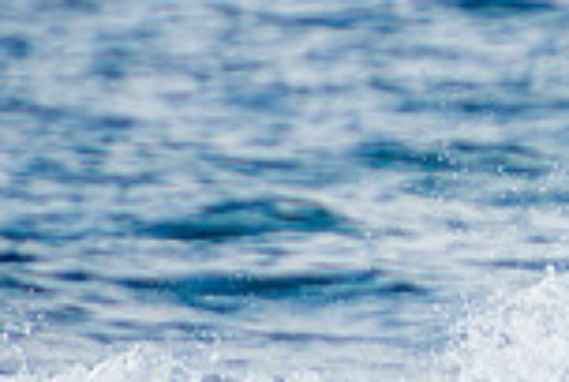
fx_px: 39148
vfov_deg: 0.6
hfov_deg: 0.8
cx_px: 1079
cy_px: -5
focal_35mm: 2472
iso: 250
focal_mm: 400
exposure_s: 1/2000
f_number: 5.6
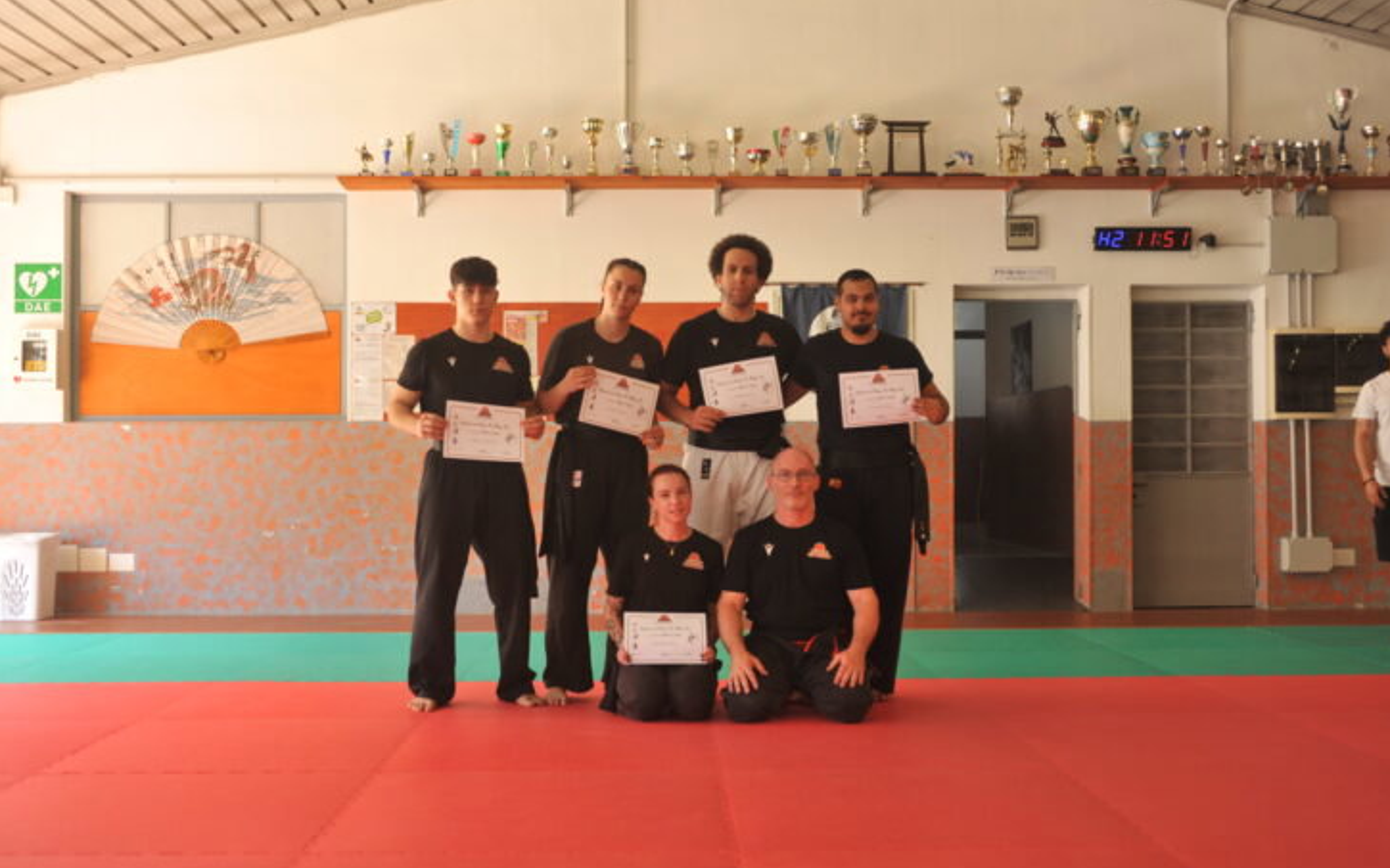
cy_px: 425
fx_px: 1705
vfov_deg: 28.6
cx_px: 696
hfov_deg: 44.4
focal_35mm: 45
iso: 1000
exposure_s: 1/200
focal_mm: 44
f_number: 4
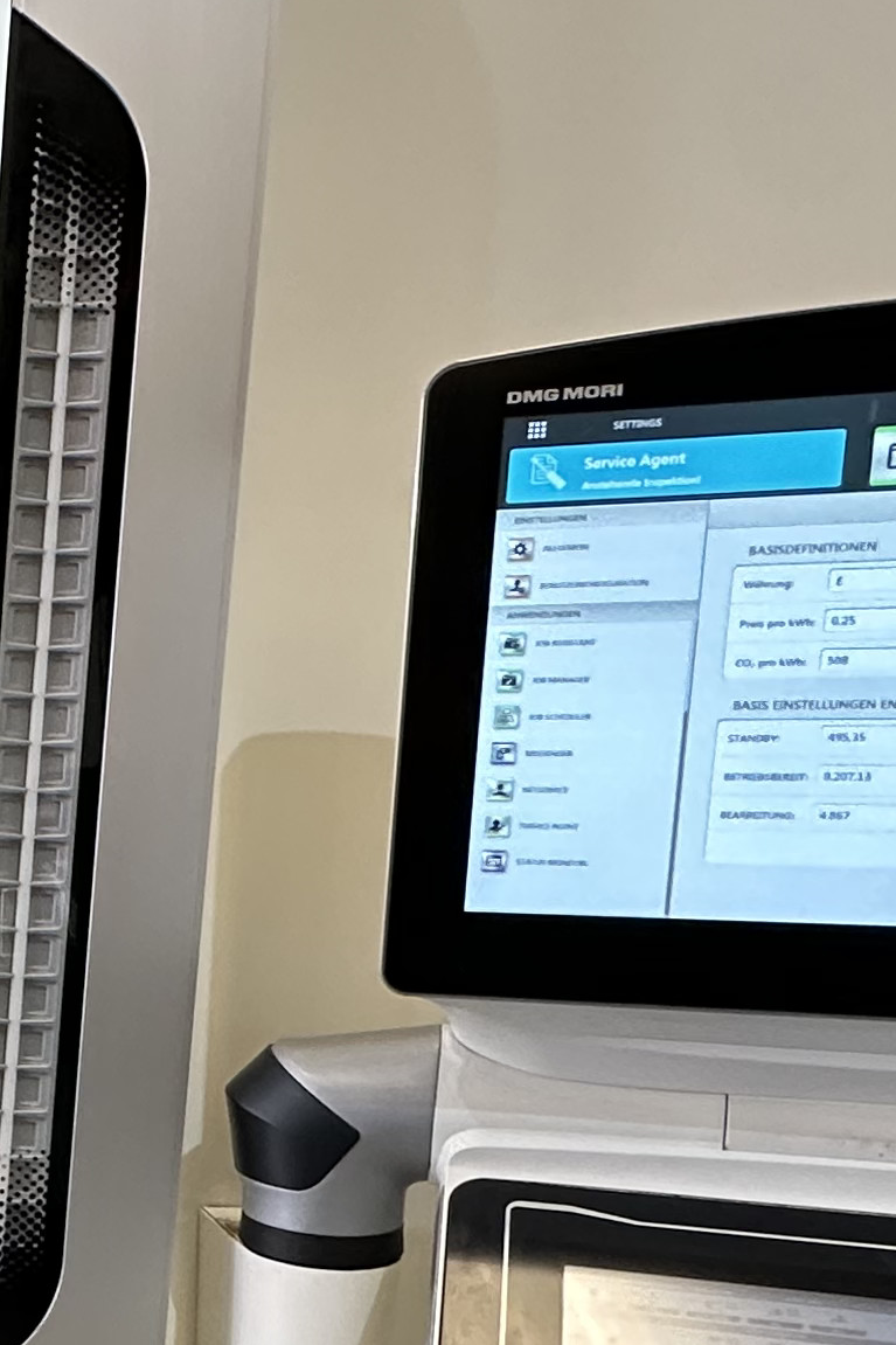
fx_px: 1904
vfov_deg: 37.6
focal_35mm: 51
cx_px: -486
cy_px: 1059
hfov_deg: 21.7
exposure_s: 1/99
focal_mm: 2.22
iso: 250
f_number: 2.2
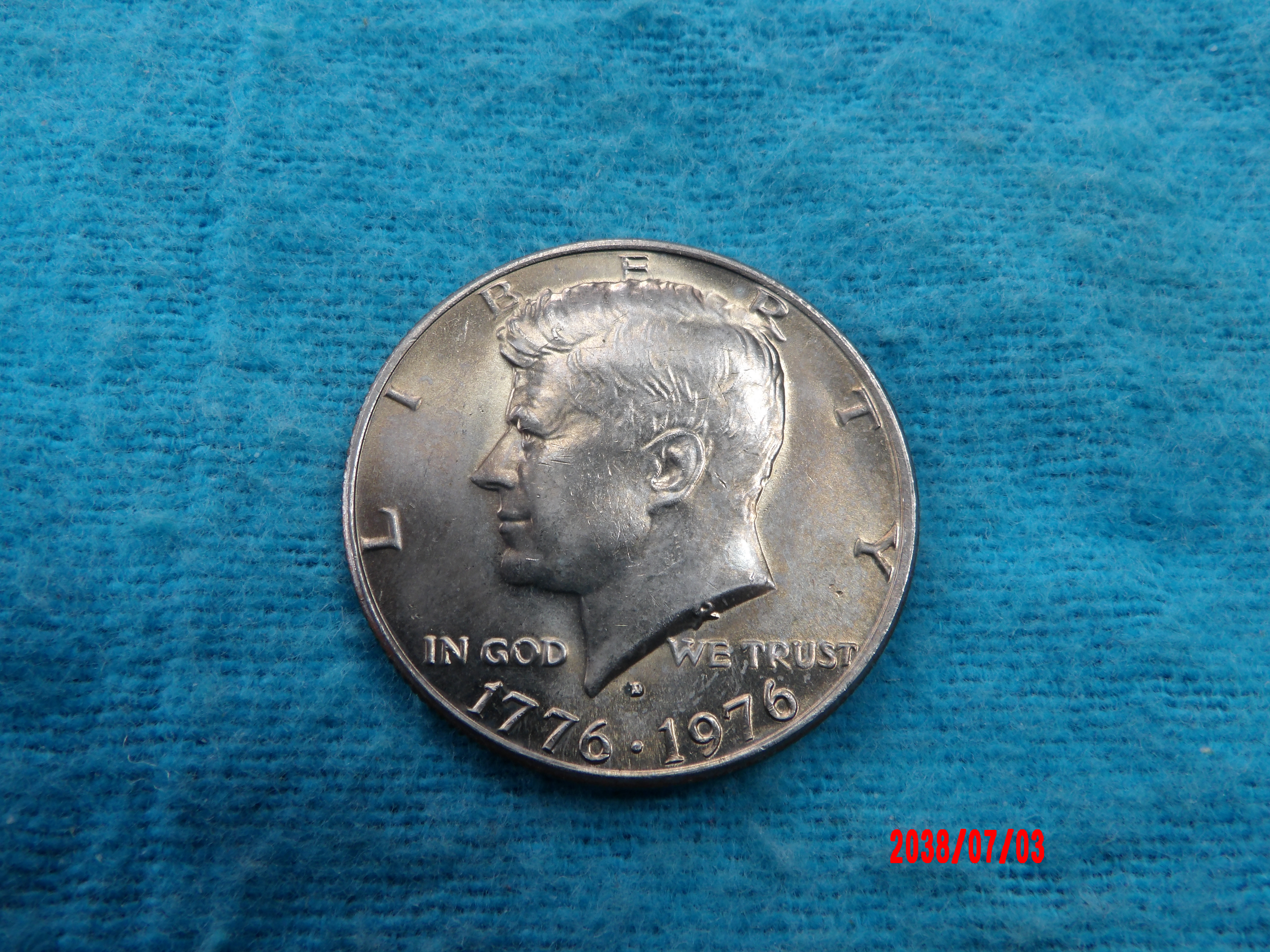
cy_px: 476
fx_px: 1247
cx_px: 635
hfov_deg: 54.0
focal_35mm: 34
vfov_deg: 41.8
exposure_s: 1/42
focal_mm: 6.2
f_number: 4.5
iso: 100
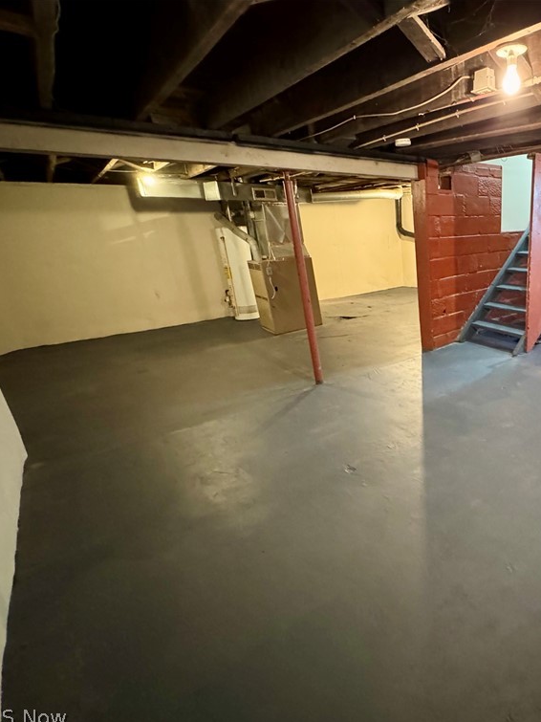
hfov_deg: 61.1
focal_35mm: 19
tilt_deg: -19.5
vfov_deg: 84.7
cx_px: 457
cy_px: 366
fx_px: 396
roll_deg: +1.5
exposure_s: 1/40
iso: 1250
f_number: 2.2
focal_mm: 2.22
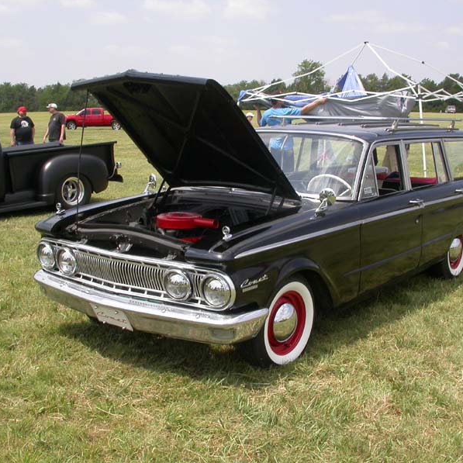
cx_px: 233
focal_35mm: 45
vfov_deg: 37.6
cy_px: 231
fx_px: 681
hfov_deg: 37.6
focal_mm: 7.85
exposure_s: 1/334
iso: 100
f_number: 6.7
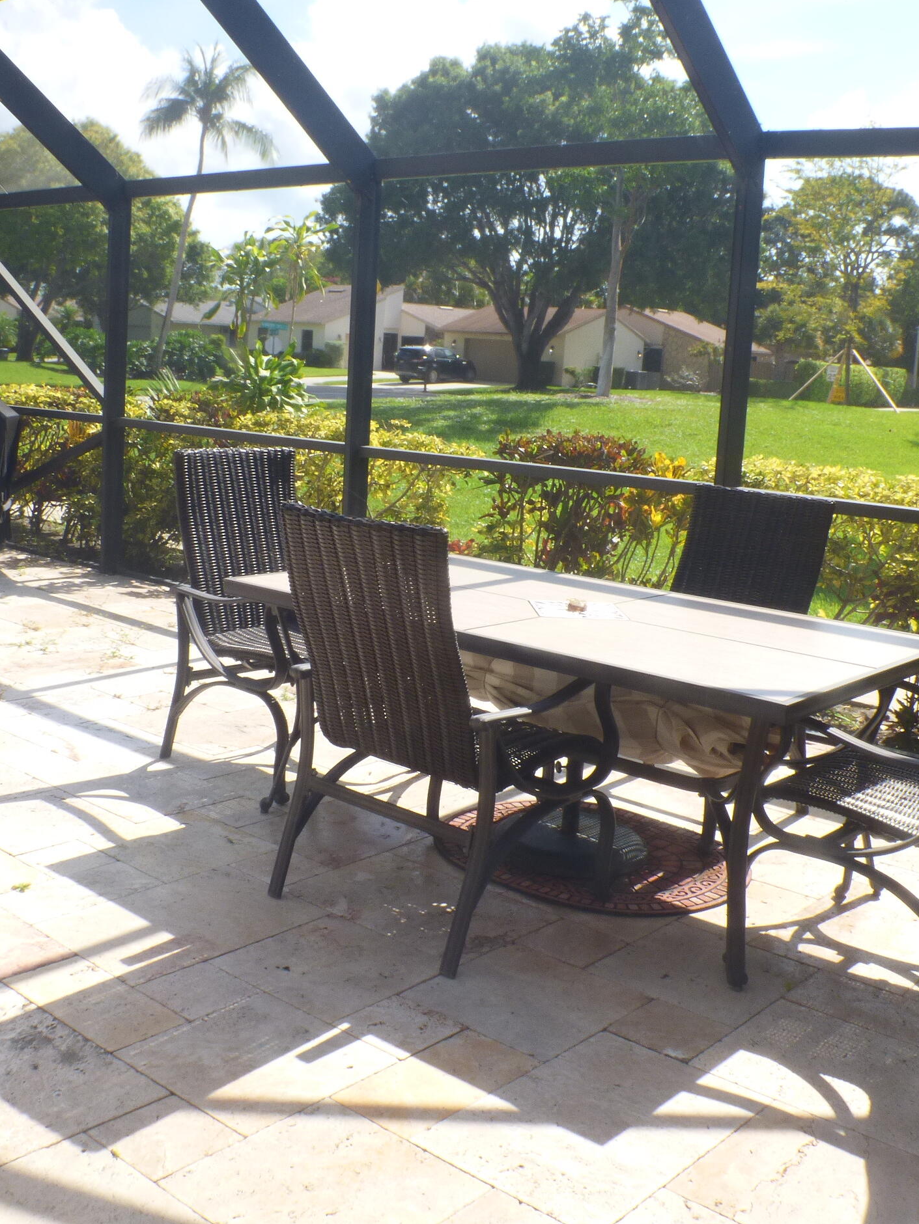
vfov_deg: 38.9
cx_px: 416
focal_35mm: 49
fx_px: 1734
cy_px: 611
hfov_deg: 29.7
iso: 100
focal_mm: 6.47
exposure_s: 1/60
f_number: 8
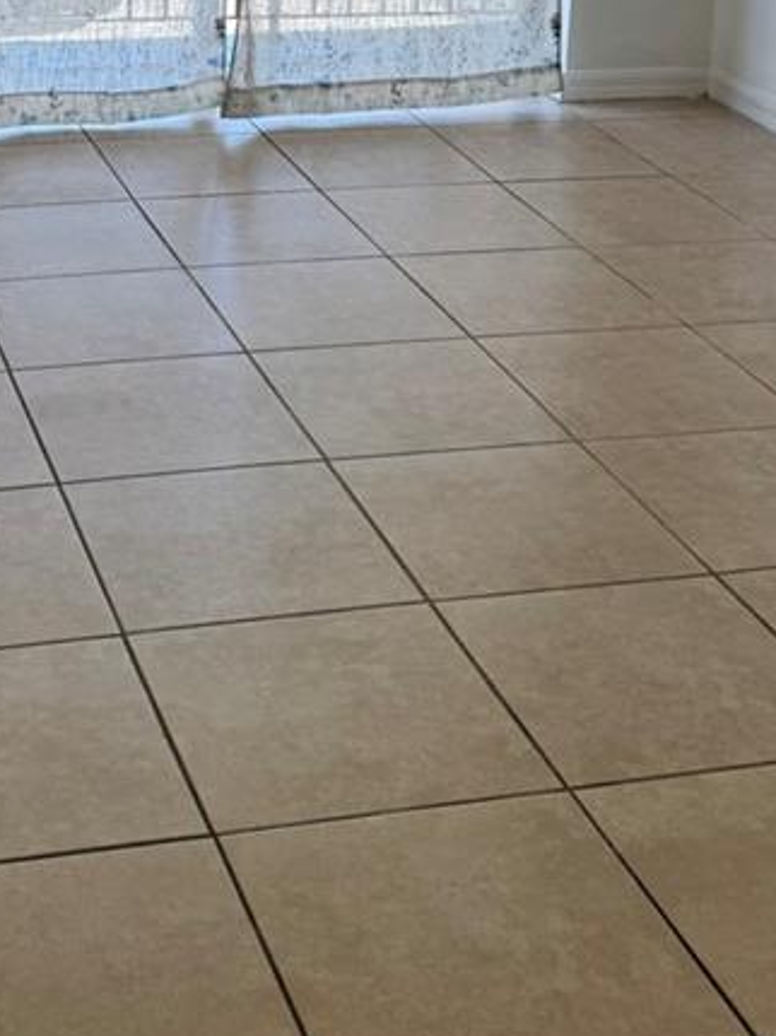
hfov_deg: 21.6
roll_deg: -2.1
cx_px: 145
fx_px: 2005
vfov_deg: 26.6
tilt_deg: -9.9
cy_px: -106
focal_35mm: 67
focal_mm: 6.76
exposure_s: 1/301
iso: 80
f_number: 1.78
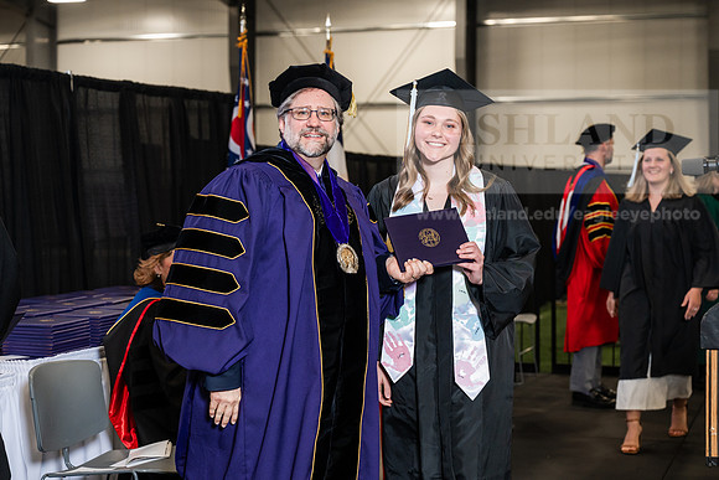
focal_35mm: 66
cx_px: 360
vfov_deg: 20.6
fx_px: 1318
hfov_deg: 30.5
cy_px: 240
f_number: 4
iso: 1250
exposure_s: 1/200
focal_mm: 66
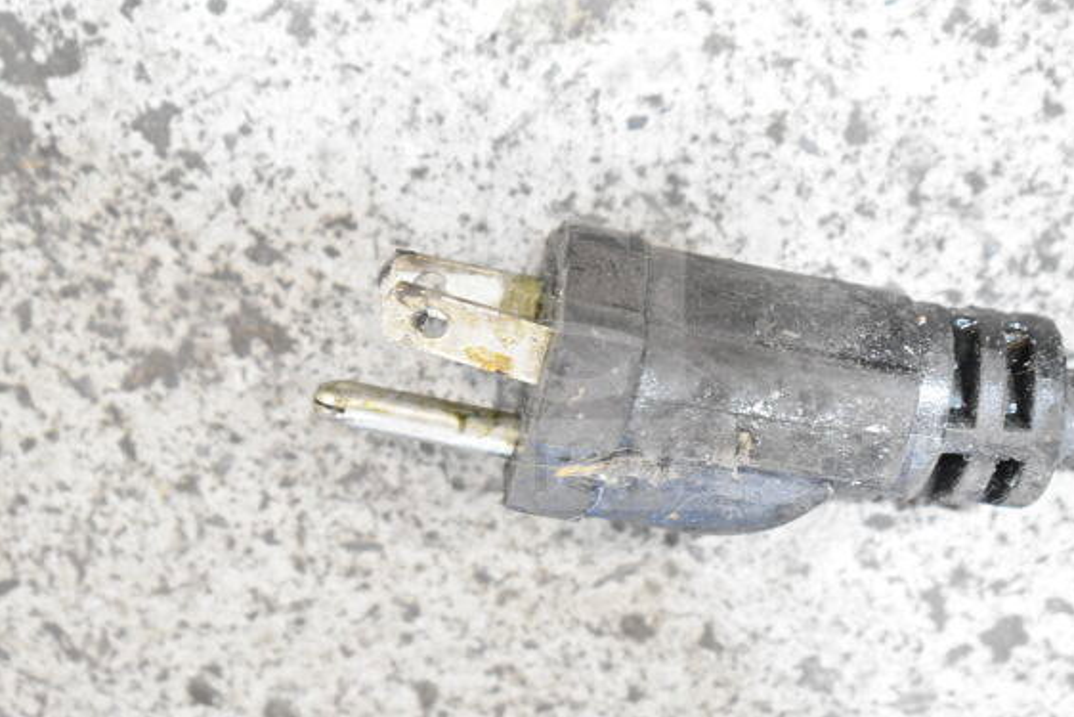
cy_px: 358
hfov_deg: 22.7
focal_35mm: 90
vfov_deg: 15.3
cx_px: 520
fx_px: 2672
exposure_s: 1/100
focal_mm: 55
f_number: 5.6
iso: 5600
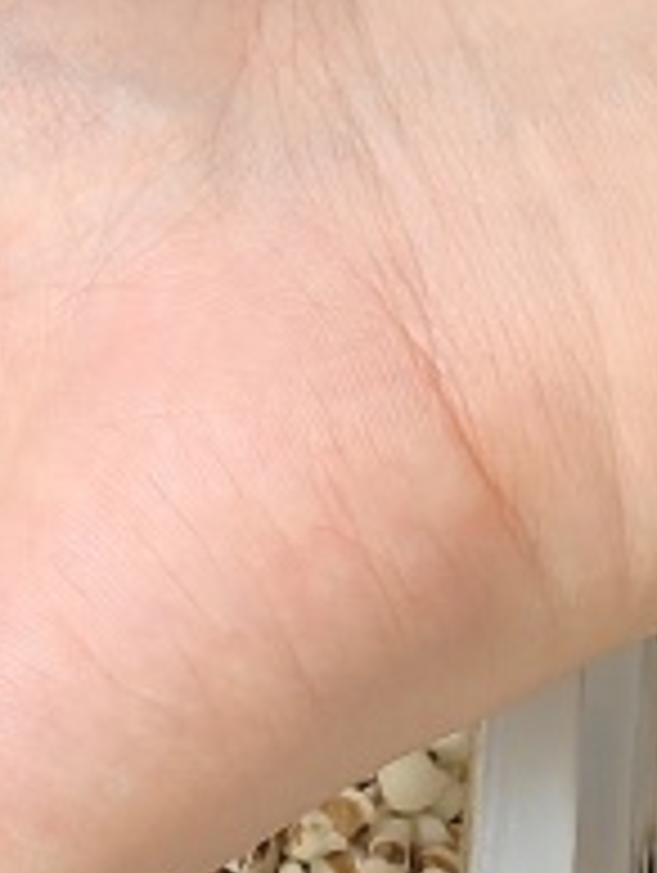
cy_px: 488
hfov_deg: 5.1
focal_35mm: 280
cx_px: -990
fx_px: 7070
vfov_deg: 7.1
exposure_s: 1/33.3
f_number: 1.88
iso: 318
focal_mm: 4.84
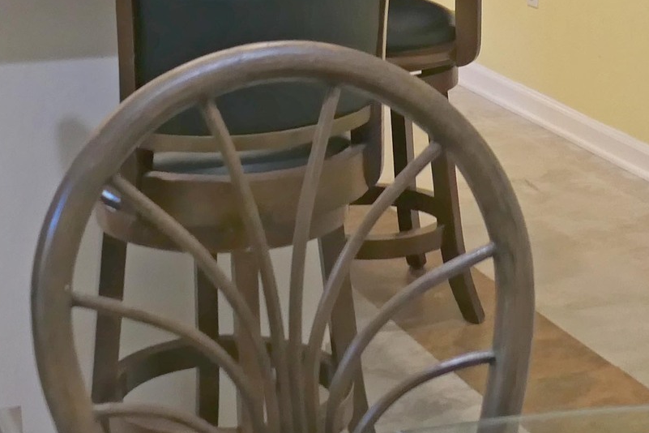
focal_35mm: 92
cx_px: 215
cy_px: -161
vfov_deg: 14.2
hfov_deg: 22.1
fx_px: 1658
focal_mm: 8.8
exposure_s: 1/60
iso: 640
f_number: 2.8
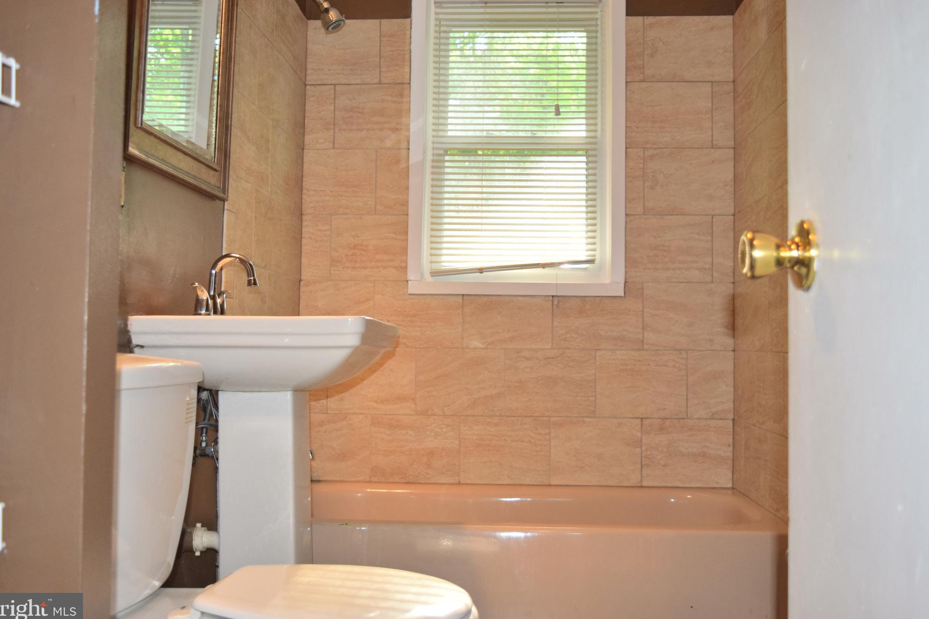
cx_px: 457
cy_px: 309
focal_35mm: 37
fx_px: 955
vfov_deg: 35.9
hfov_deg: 51.9
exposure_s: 1/80
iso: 800
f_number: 4.5
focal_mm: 24
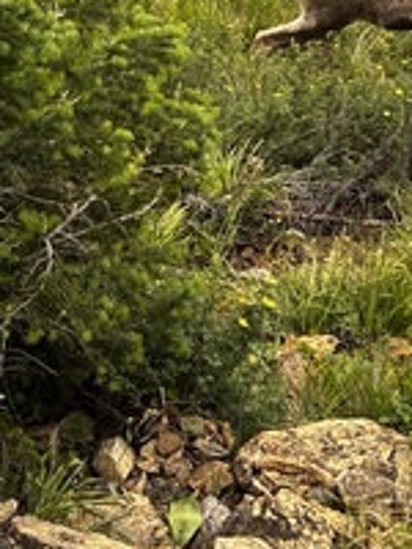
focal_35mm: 135
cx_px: 467
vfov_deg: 14.1
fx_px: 2142
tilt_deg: -27.6
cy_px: -140
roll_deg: -1.7
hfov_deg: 10.8
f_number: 1.6
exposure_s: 1/60
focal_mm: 5.96
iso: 50
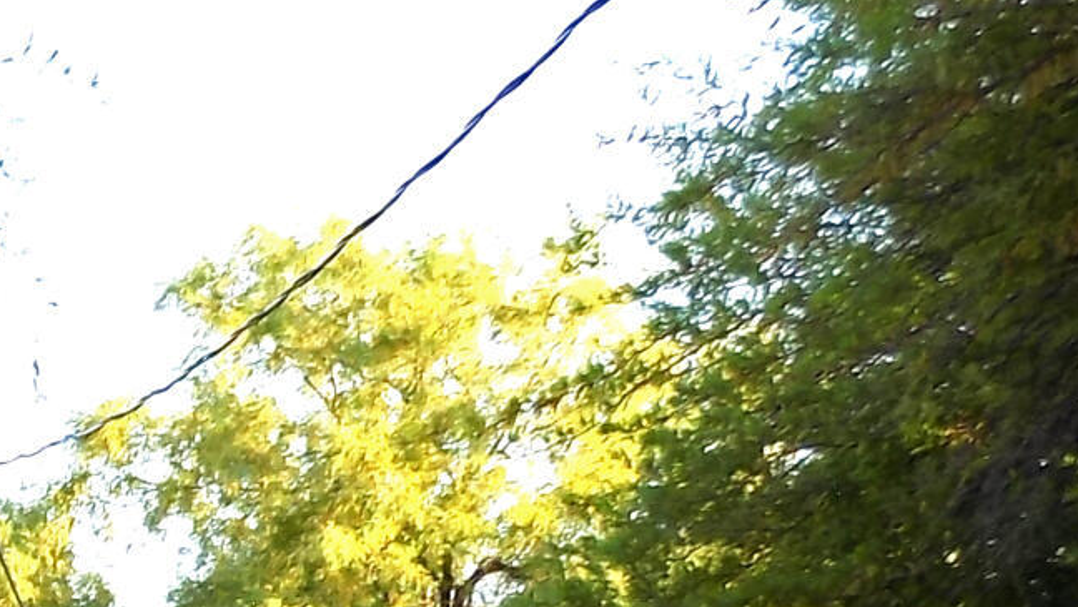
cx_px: -772
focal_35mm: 116
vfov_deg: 9.9
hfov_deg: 16.0
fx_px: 3317
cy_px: 1123
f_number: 3.1
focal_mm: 4
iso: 80
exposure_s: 1/160
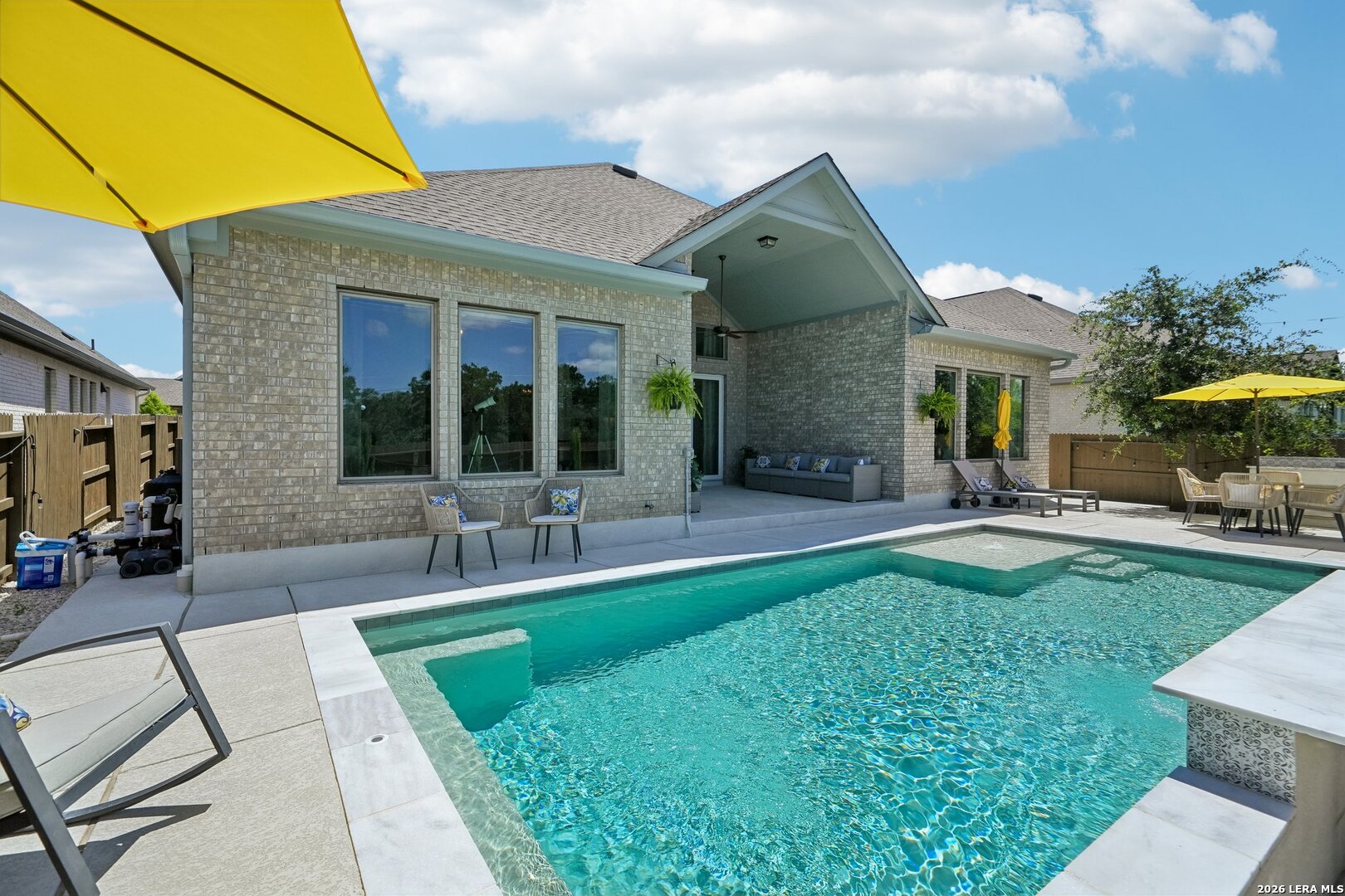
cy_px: 448
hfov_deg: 100.4
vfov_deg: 77.3
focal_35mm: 15
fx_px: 560
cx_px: 672
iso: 800
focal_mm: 15
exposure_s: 1/2500
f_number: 8
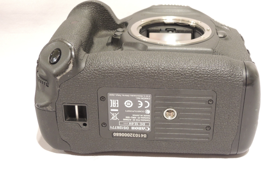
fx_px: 442
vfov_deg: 22.0
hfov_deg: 34.5
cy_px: 76
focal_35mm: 59
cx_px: 137
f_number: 4.5
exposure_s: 1/30
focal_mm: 9.9
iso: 400
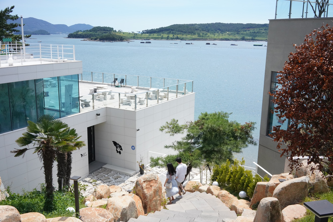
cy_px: 111
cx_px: 166
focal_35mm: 35
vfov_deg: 37.9
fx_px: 324
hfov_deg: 54.4
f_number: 18
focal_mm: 35
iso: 3200
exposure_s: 1/1000
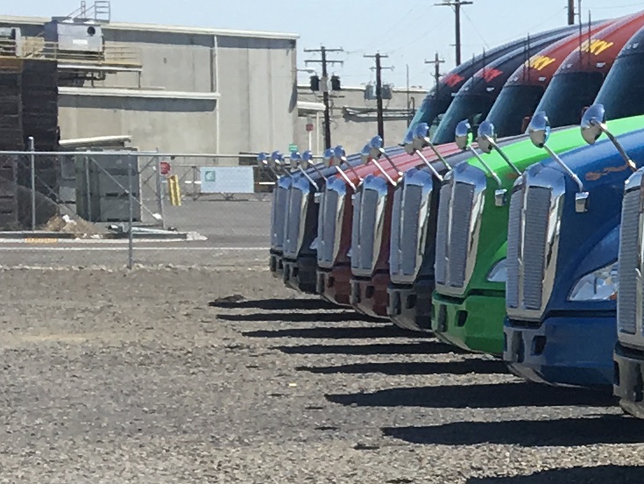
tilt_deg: -4.3
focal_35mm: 159
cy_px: 400
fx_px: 2960
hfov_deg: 10.8
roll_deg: -0.6
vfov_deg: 9.3
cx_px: 1487
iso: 25
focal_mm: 4.15
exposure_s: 1/1479
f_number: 2.2
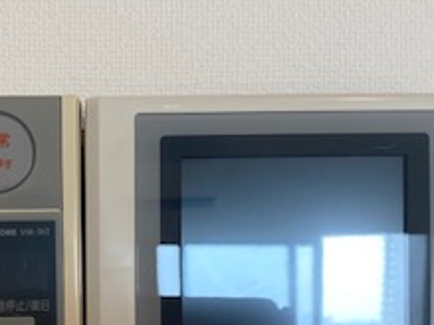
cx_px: 111
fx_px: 952
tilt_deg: -0.9
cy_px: 321
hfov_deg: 25.4
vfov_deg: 18.9
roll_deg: +0.7
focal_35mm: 76
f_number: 1.8
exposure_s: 1/100
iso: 40
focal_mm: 4.25
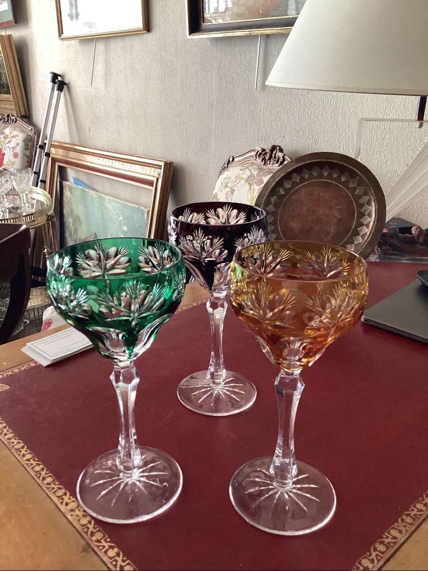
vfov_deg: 58.4
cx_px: 214
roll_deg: -0.3
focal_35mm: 31
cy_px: 286
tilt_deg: -21.8
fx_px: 511
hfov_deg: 45.4
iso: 160
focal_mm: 3.3
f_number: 2.4
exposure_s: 1/60
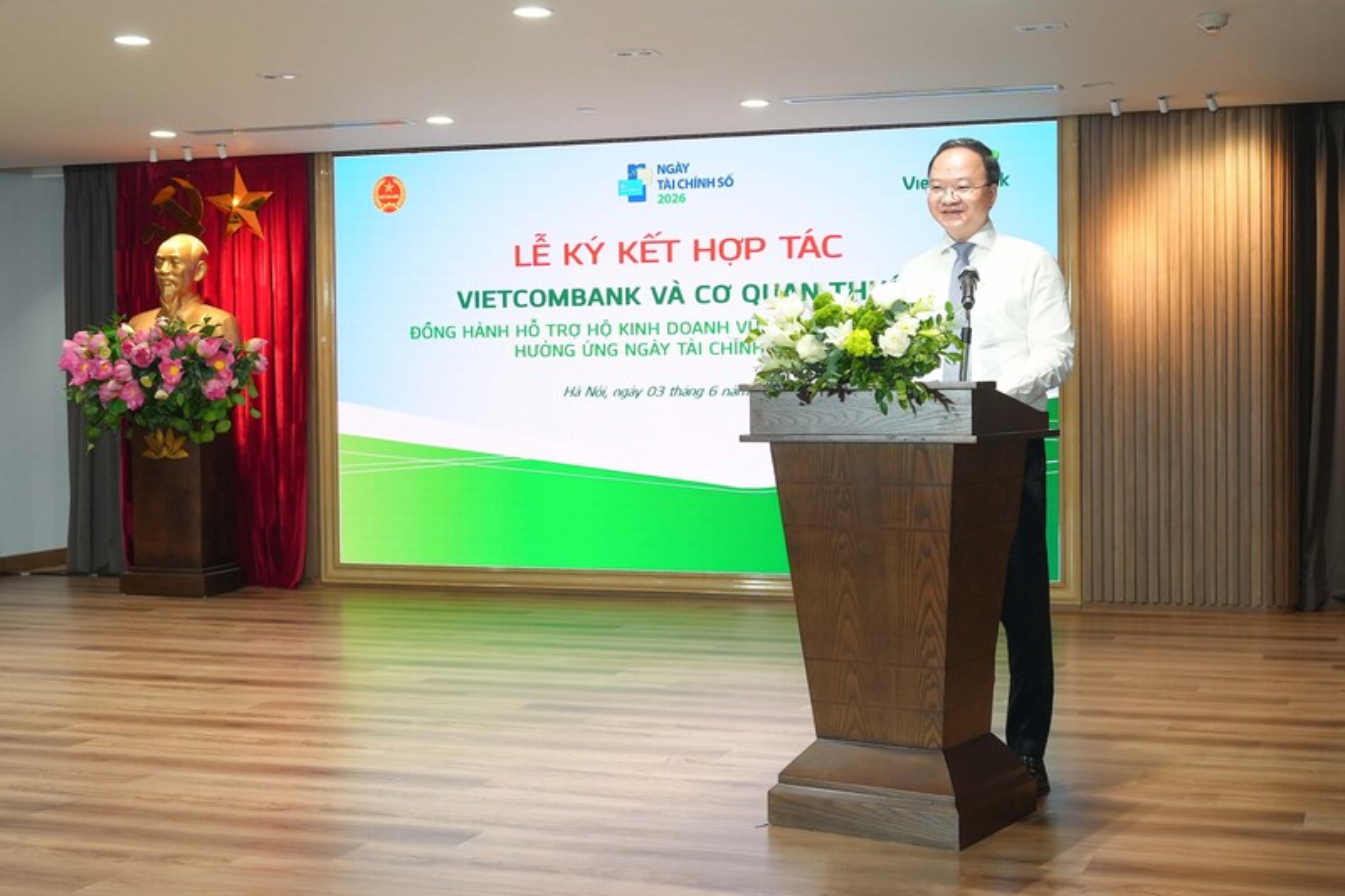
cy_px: 448
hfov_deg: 45.4
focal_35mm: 43
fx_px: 1606
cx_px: 672
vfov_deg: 31.2
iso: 1000
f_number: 2.8
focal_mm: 29
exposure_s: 1/320
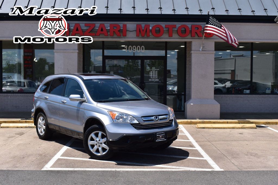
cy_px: 92
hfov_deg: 42.3
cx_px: 139
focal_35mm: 46
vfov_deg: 28.9
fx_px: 359
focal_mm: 31
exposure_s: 1/500
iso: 320
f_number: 11
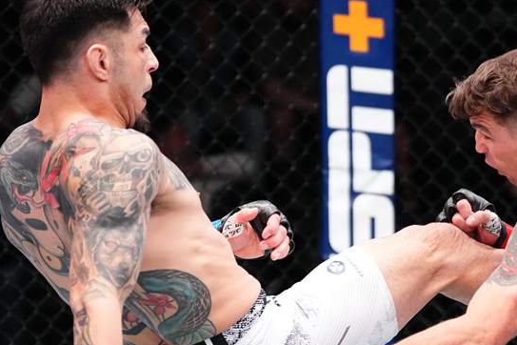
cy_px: 283
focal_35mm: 175
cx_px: 406
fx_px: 2513
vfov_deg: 7.8
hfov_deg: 11.7
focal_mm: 88
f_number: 2.8
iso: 5000
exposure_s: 1/1250
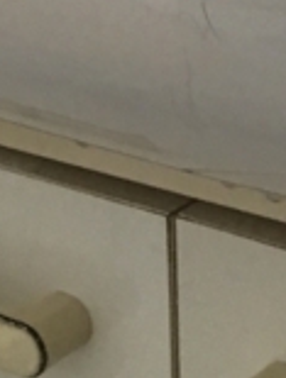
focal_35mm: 191
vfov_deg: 8.8
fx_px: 2095
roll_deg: -0.5
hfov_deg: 7.8
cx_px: 237
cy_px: -676
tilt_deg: +0.0
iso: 80
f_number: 2.2
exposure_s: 1/30
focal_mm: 4.15
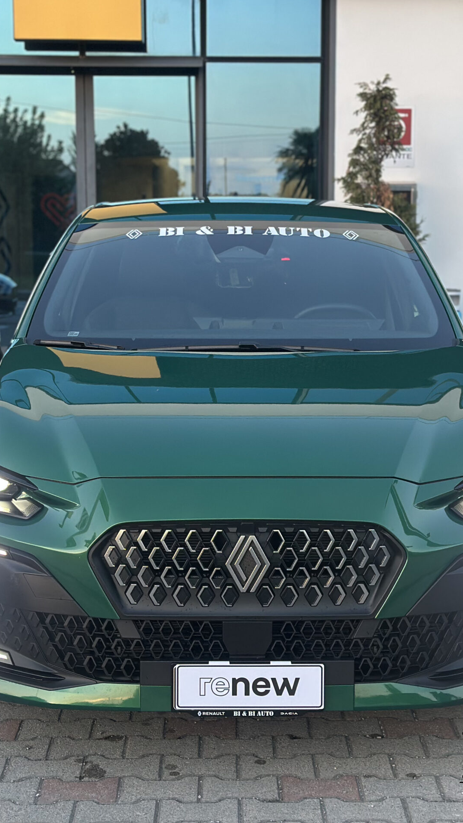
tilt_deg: -7.3
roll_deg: -0.2
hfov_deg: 17.2
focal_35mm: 70
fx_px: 1527
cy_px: 410
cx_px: 256
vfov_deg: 30.1
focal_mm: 6.86
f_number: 1.78
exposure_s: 1/125
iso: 100
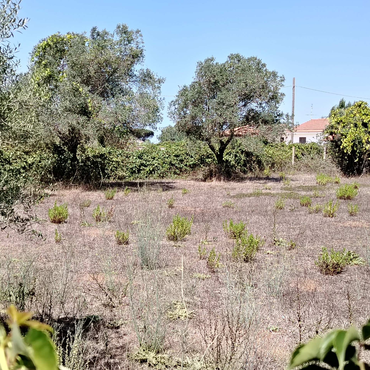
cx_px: 159
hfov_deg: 29.0
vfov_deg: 29.1
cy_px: 185
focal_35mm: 59
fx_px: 713
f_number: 1.75
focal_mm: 5.25
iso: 100
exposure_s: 1/612
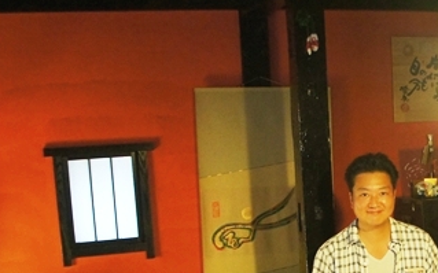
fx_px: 823
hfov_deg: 28.5
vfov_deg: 18.3
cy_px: 275
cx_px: 402
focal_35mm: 69
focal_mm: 18
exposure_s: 1/25
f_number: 3.5
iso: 1600
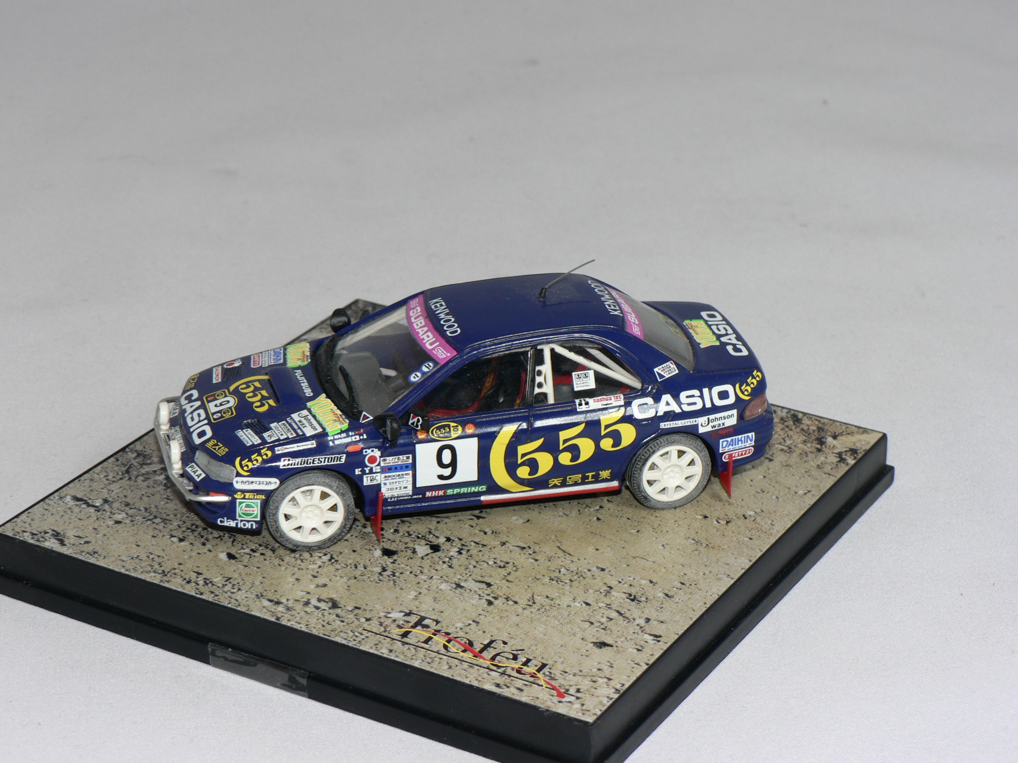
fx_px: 2588
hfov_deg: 22.3
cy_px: 377
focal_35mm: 88
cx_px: 487
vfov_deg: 16.8
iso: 80
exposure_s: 1/60
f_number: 4
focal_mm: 14
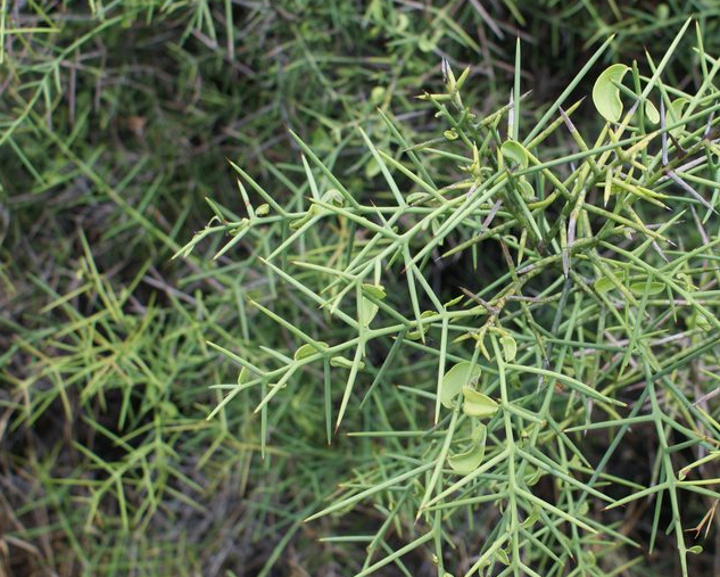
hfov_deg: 35.6
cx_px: 480
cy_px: 324
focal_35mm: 52
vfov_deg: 29.1
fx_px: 1109
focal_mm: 26
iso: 100
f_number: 5
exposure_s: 1/50
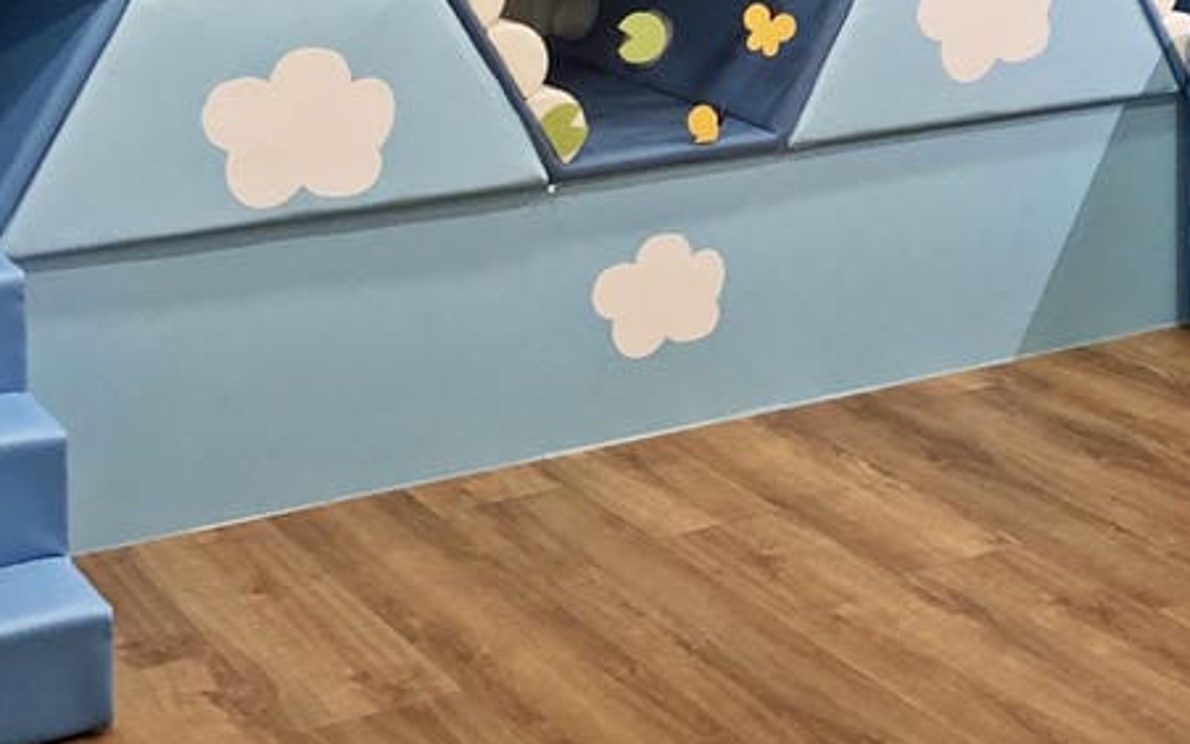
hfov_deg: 25.6
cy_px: -211
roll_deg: +0.1
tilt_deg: -5.5
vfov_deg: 15.7
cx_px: 984
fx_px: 2562
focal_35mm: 79
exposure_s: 1/20
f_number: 1.8
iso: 40
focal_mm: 3.99
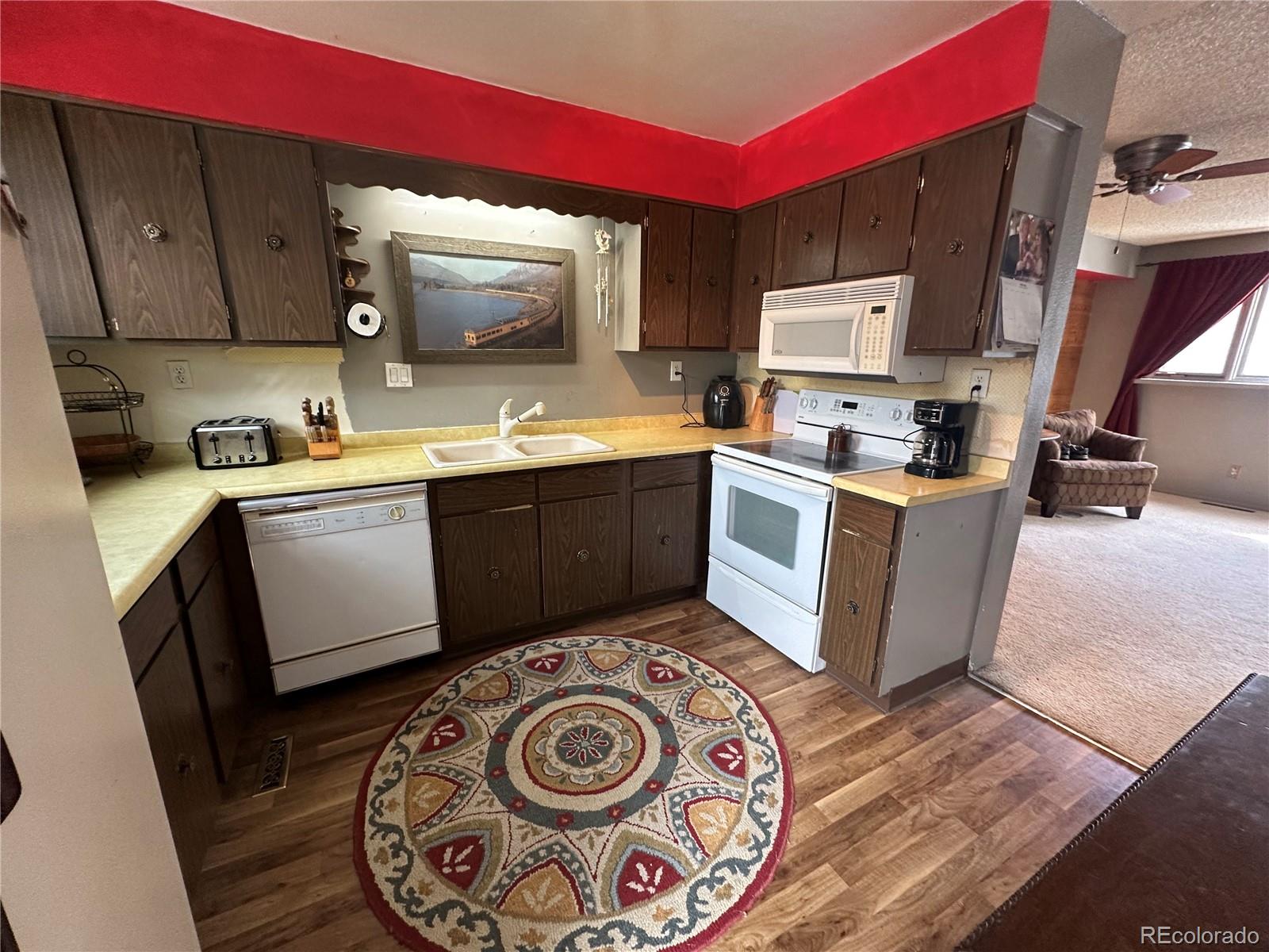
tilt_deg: -12.1
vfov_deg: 85.7
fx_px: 513
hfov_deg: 102.1
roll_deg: -1.9
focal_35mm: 14
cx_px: 634
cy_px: 476
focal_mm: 2.22
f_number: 2.2
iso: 160
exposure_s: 1/60
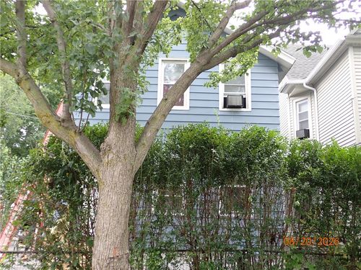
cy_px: 135
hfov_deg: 51.4
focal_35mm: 36
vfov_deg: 39.7
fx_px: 375
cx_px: 180
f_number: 2.5
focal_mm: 6.37
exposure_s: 1/125
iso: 125
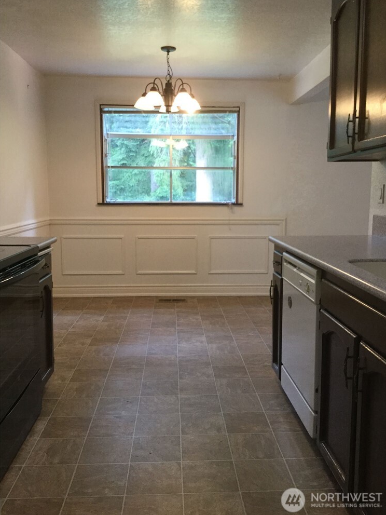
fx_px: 476
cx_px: 198
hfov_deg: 44.2
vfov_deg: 56.8
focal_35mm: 32
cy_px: 253
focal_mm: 3.3
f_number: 2.4
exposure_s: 1/30
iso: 80
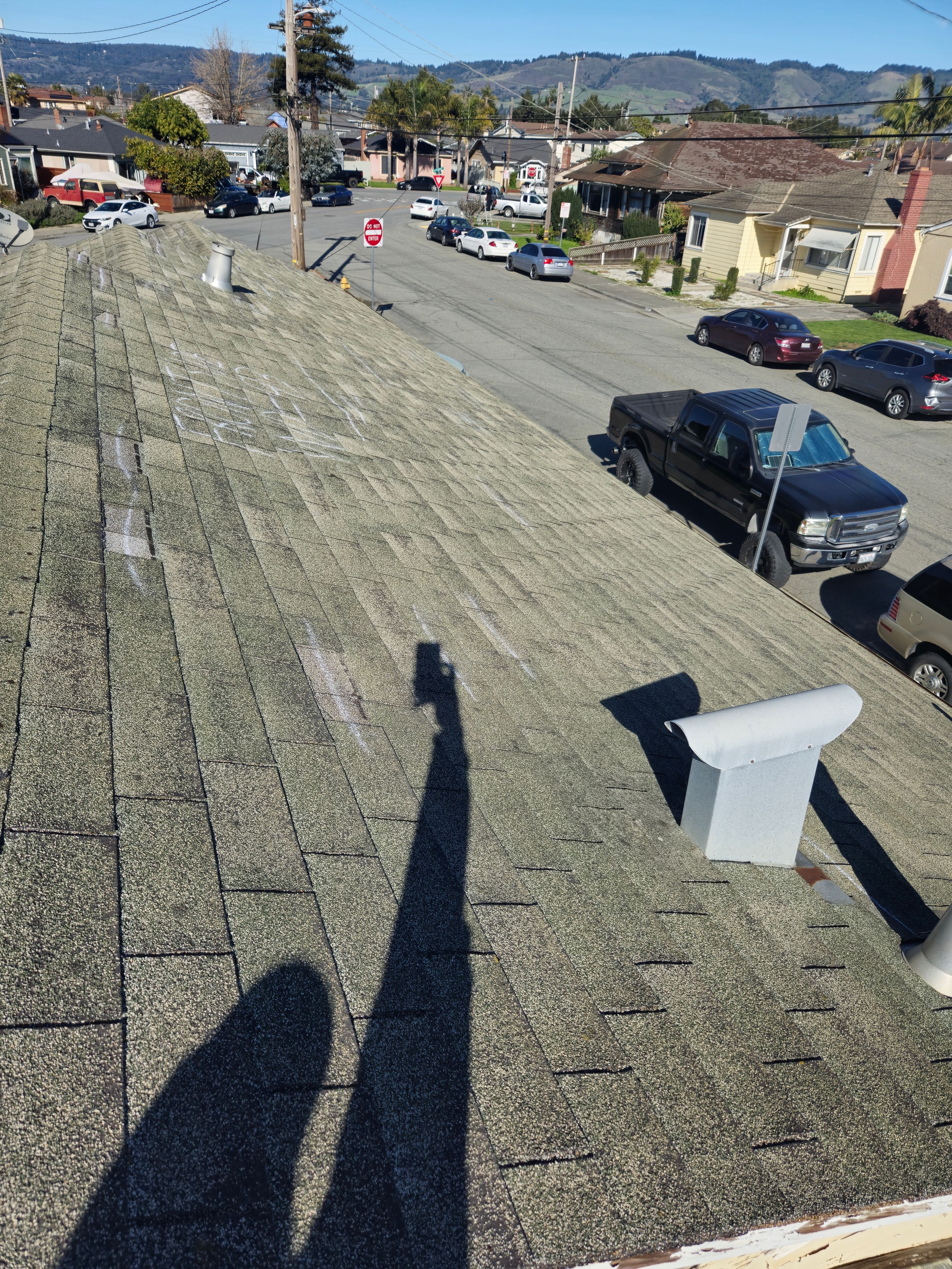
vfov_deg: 73.9
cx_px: 476
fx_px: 843
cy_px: 634
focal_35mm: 23
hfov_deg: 58.9
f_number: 1.8
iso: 25
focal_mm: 5.4
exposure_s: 1/2180
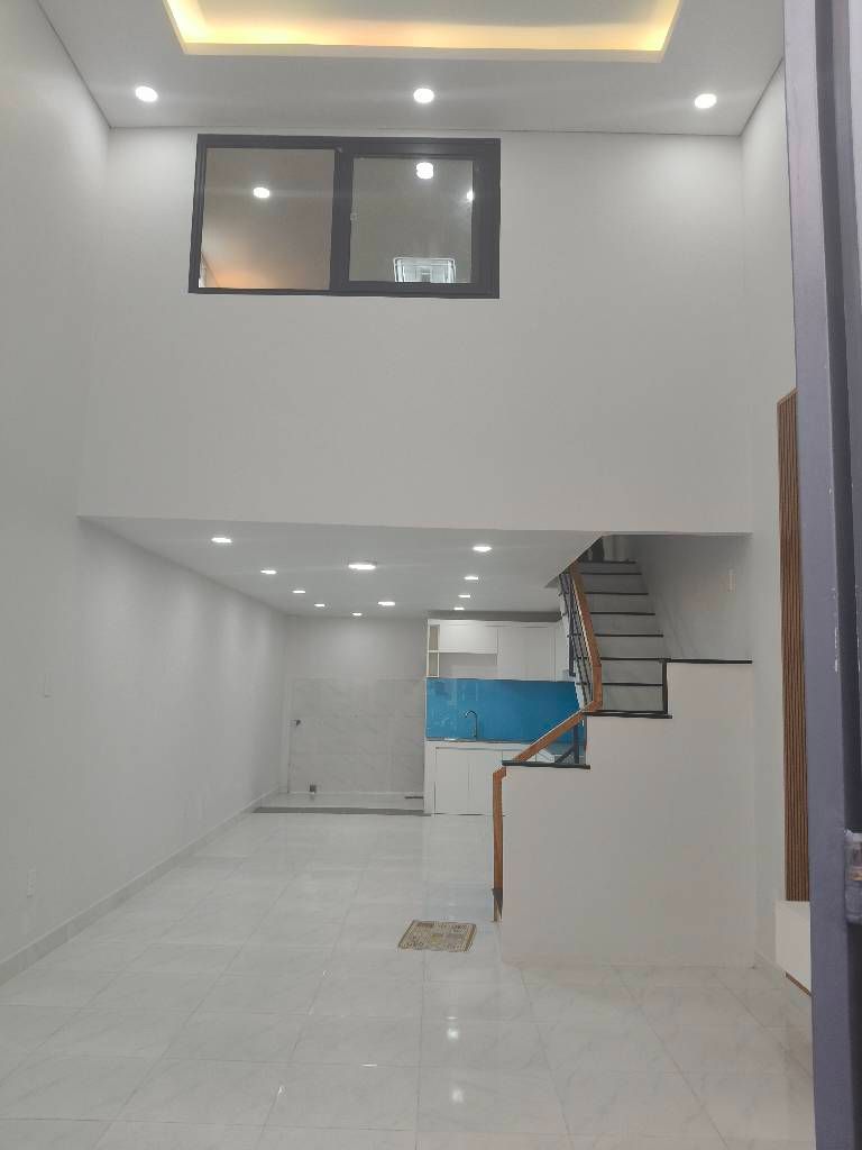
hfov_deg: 53.1
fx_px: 863
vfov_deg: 67.3
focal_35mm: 26
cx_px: 431
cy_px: 575
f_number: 1.8
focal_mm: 4.84
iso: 250
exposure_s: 1/101
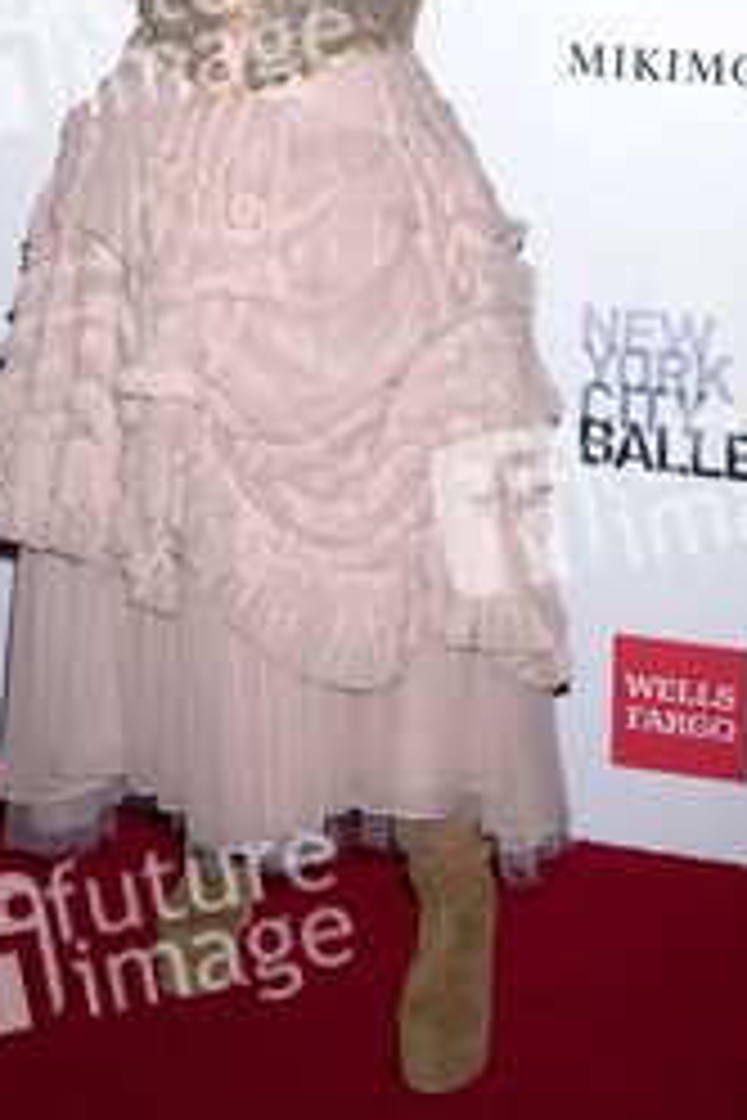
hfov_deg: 17.7
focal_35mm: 77
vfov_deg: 26.0
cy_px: 265
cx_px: 252
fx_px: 2396
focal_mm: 48
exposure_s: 1/160
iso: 640
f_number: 6.3
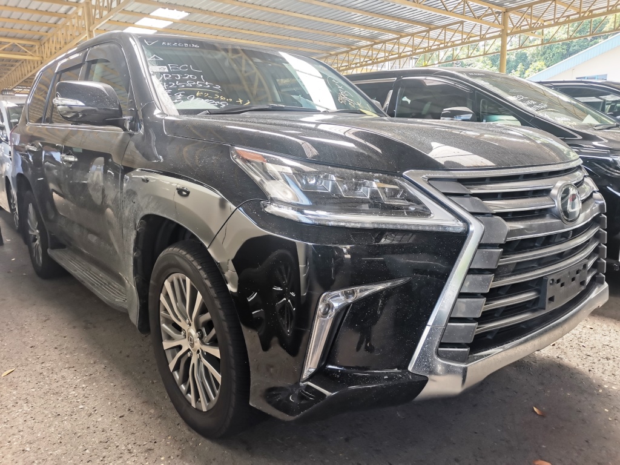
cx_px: 310
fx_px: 466
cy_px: 232
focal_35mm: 26
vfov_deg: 53.1
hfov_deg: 67.3
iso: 50
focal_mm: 4.75
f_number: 1.8
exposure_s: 1/107
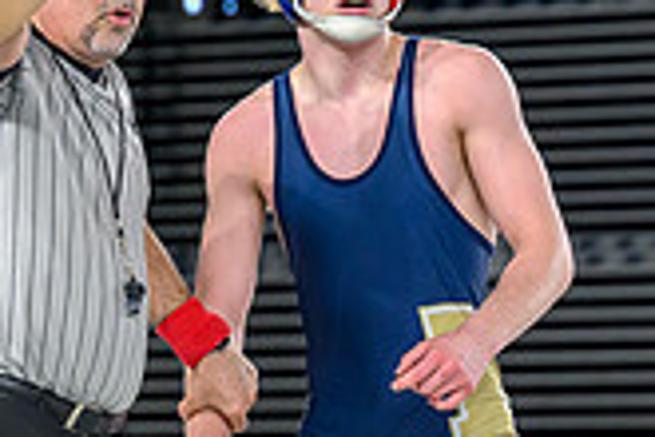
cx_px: -122
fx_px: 5512
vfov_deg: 4.5
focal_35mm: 303
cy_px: 215
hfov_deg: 6.8
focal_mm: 70
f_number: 2.8
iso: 2500
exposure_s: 1/640
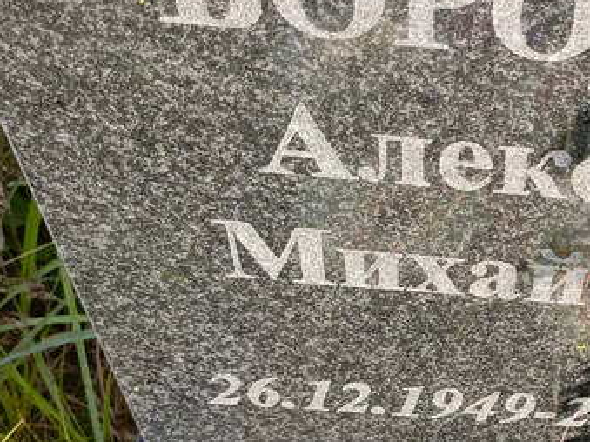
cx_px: 578
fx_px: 1005
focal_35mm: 59
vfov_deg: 24.7
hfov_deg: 30.6
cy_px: 277
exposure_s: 1/273
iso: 112
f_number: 1.69
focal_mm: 4.76
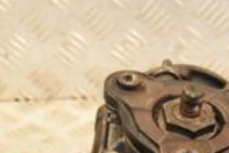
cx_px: 211
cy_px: 206
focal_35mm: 225
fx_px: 1431
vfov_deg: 6.1
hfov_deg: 9.1
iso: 800
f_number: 5
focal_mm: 42
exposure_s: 1/200
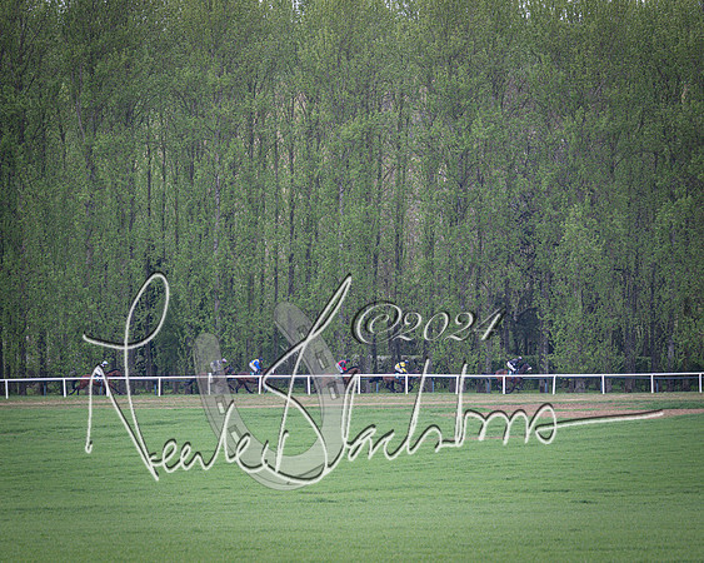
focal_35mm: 393
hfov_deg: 4.9
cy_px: 292
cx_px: 368
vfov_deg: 3.9
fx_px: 8183
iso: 800
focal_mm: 220
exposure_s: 1/1600
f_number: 5
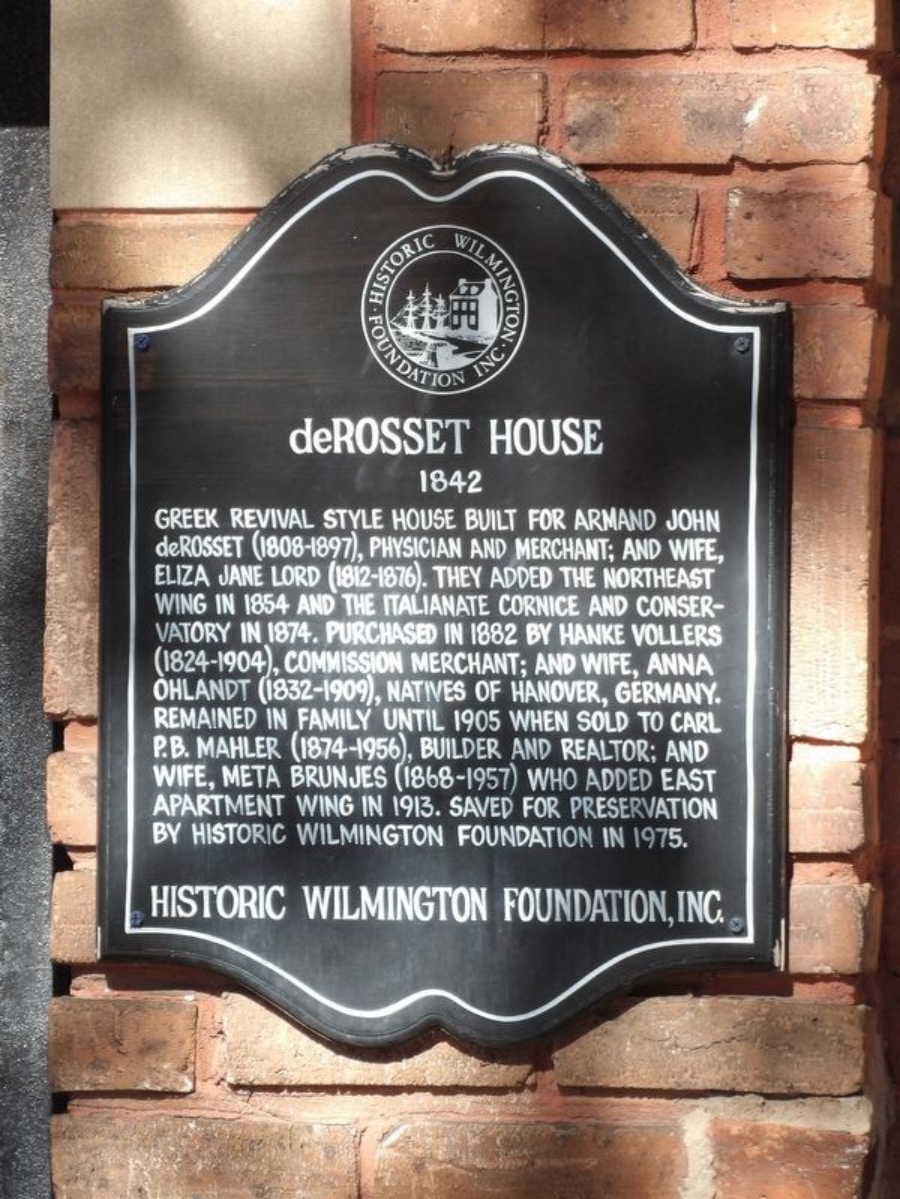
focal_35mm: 363
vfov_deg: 5.5
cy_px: 600
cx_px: 450
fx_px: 12584
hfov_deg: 4.1
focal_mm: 65.2
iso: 100
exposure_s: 1/139
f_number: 4.2
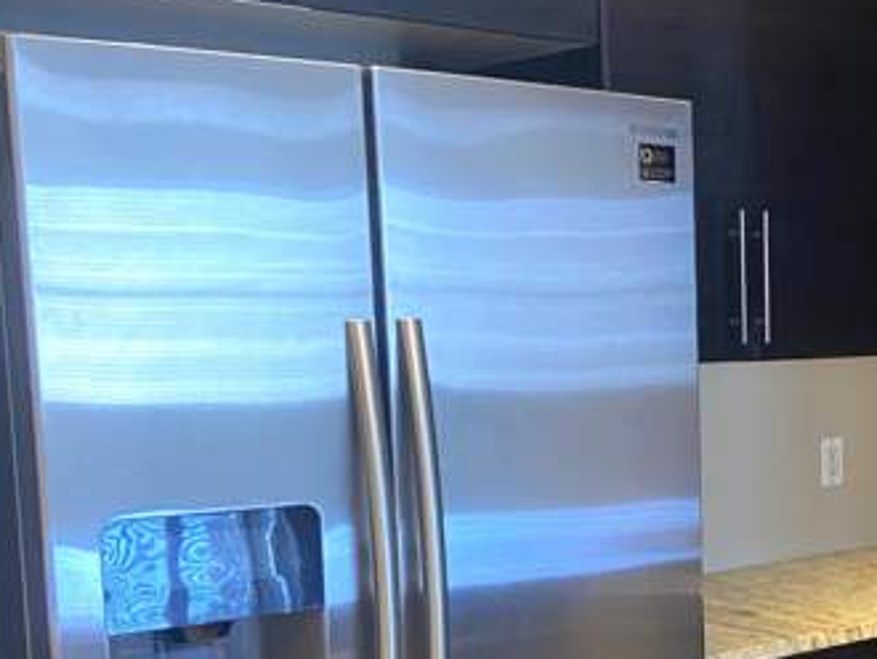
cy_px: 529
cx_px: 813
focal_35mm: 63
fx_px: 1597
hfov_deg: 29.3
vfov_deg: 23.0
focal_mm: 4.25
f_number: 1.8
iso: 400
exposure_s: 1/40
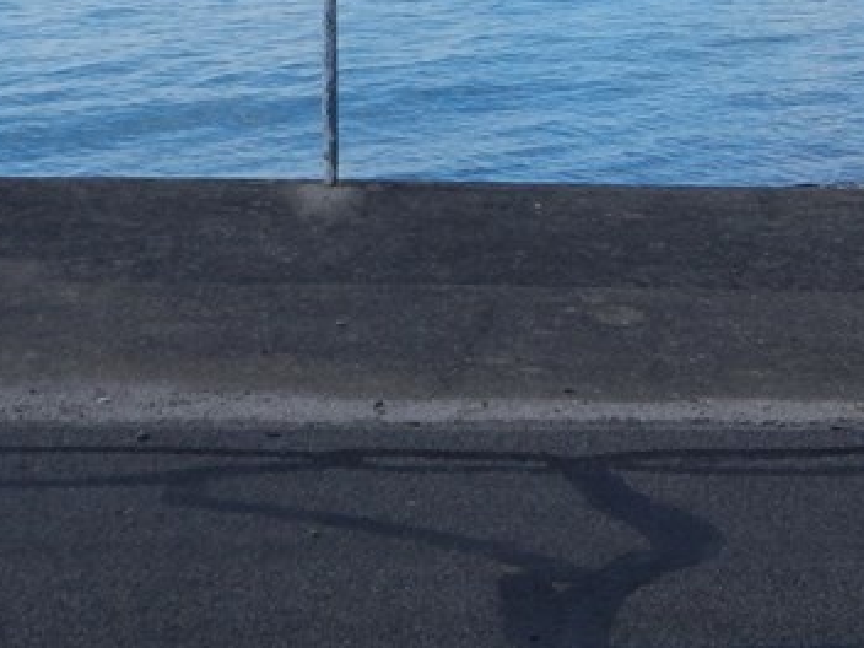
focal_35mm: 131
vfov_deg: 11.1
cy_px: -157
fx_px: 3270
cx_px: 297
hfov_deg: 15.0
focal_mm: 8.2
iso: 160
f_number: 4.2
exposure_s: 1/1250
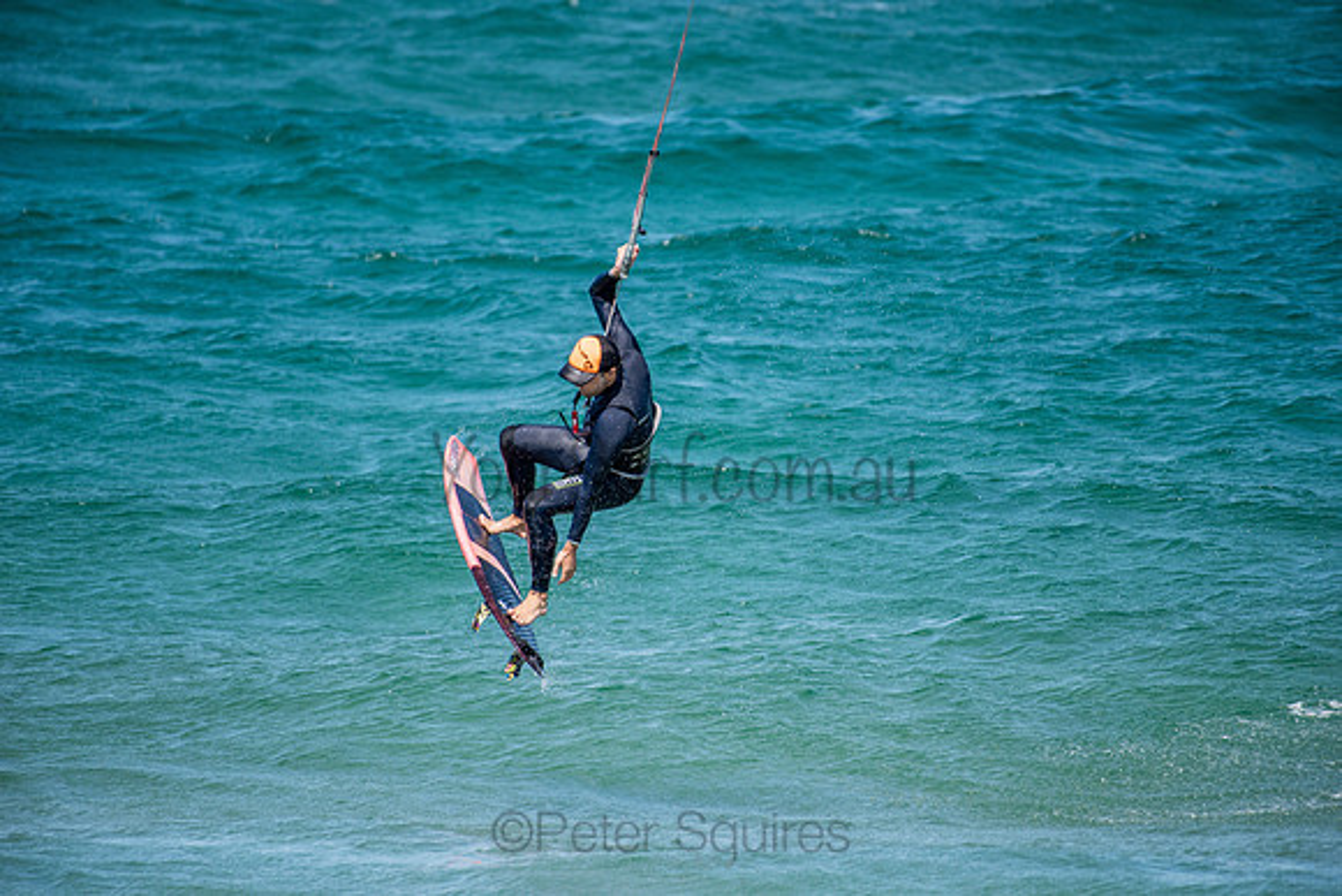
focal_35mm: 500
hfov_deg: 4.1
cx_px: 671
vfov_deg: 2.8
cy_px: 448
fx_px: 18642
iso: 360
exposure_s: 1/2500
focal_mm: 500
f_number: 5.6
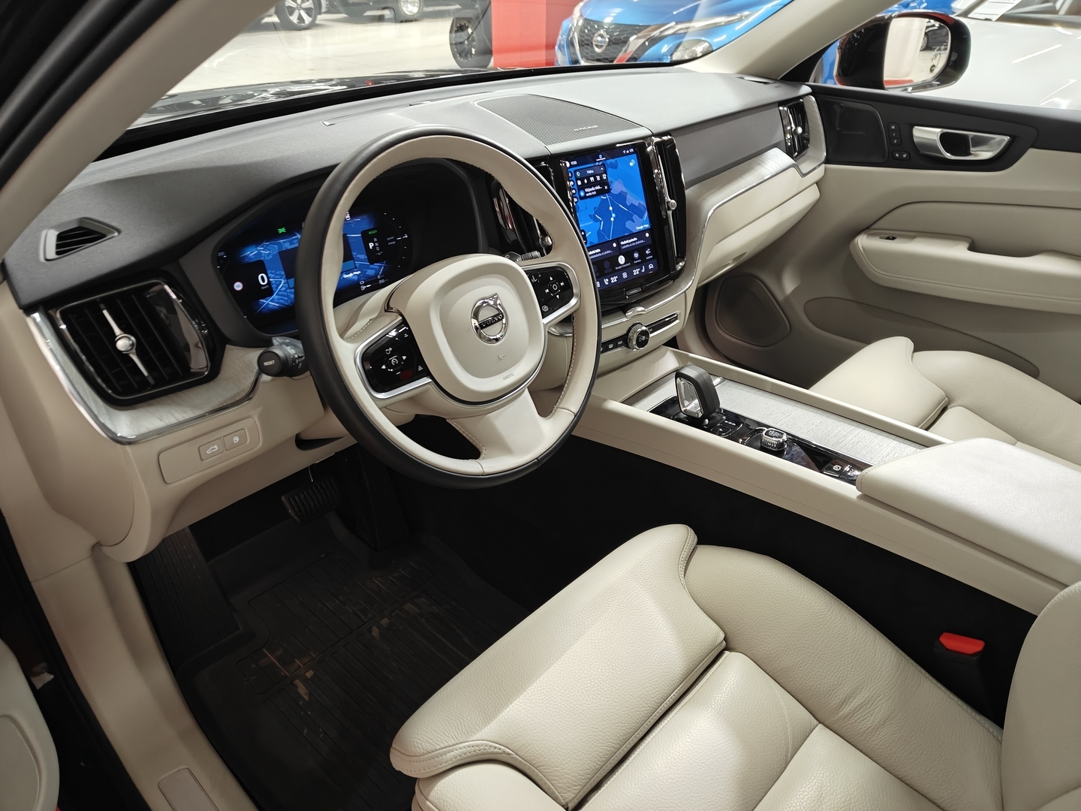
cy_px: 406
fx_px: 749
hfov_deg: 71.6
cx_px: 540
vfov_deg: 56.8
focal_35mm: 24
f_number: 1.8
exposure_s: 1/50
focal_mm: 5.59
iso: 160
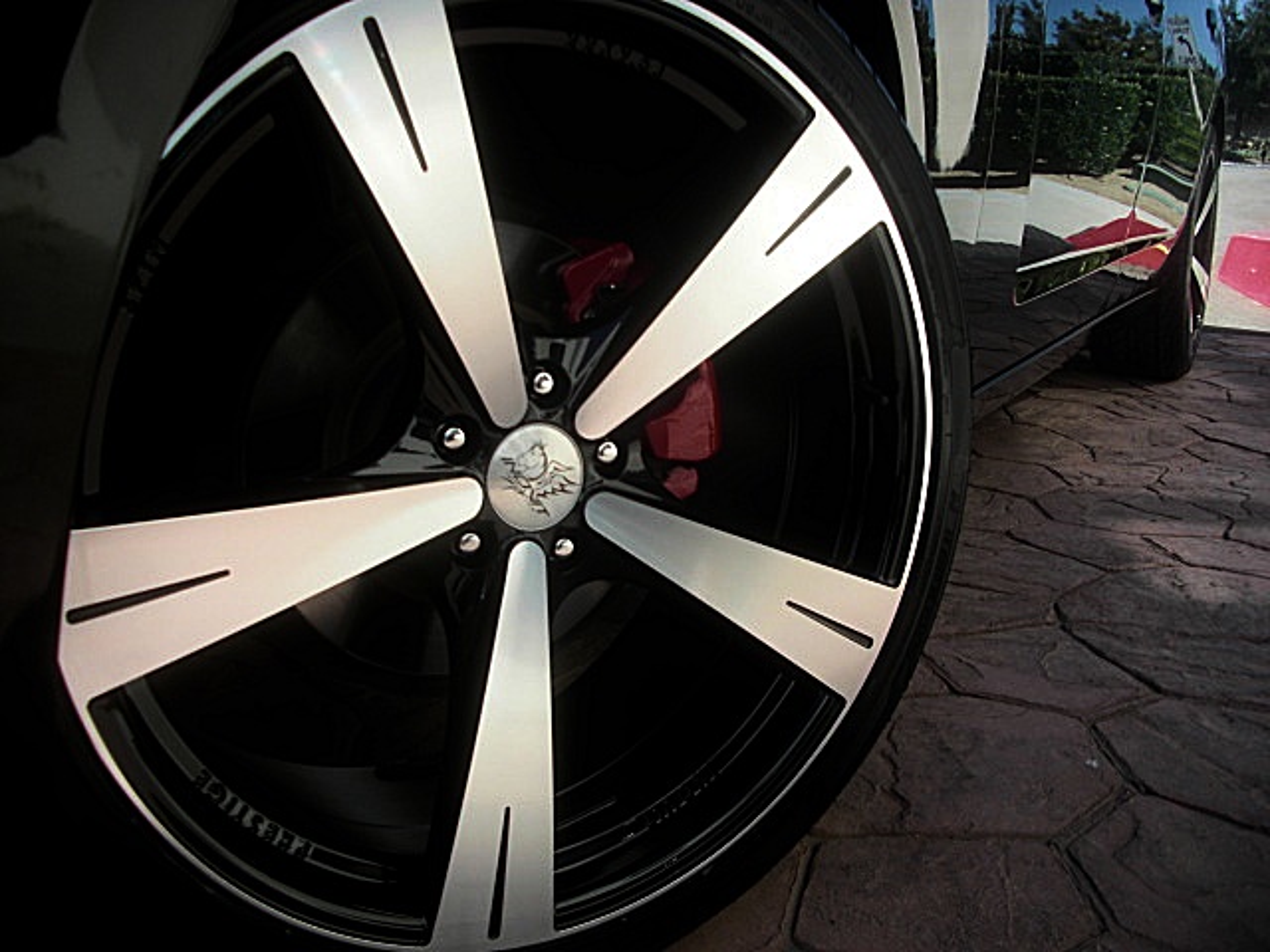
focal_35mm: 36
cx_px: 635
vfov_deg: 39.7
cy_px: 476
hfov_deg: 51.4
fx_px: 1321
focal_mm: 6.3
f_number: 2.8
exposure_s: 1/400
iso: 50
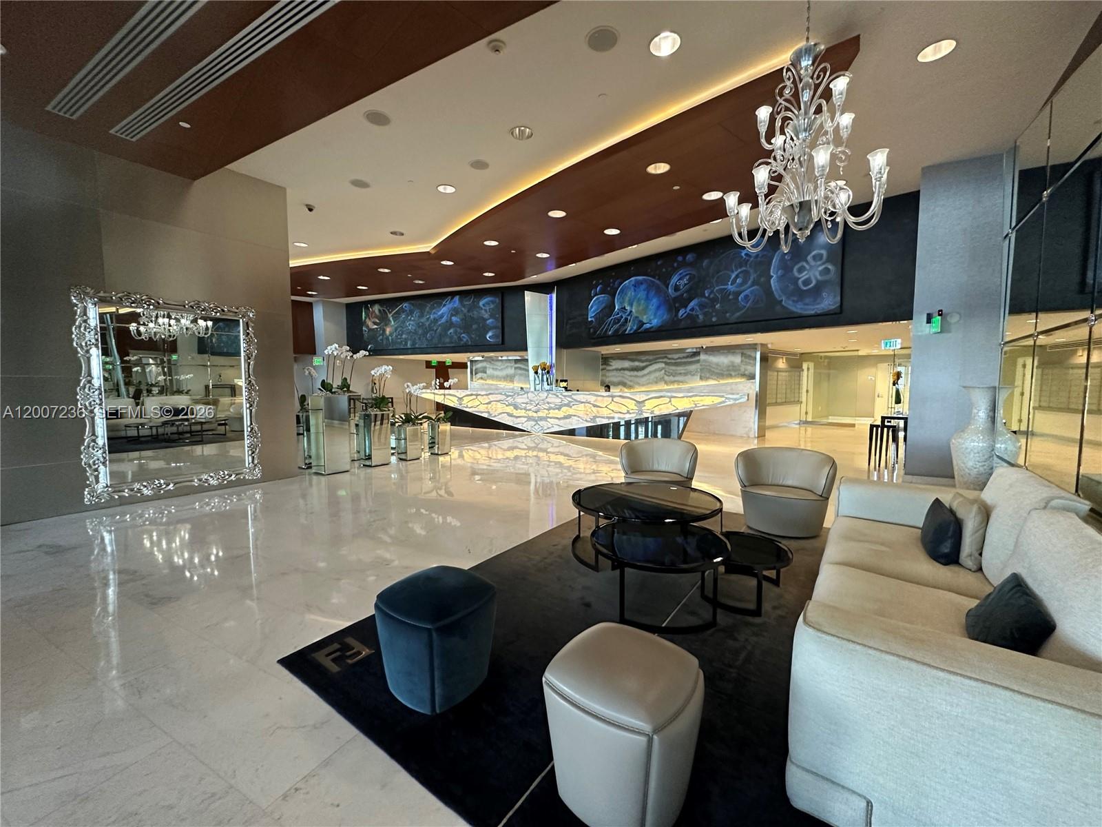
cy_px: 414
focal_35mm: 14
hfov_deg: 102.1
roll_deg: -0.1
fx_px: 446
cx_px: 551
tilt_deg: -4.3
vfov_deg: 85.7
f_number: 2.2
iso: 320
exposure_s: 1/60
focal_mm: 2.22
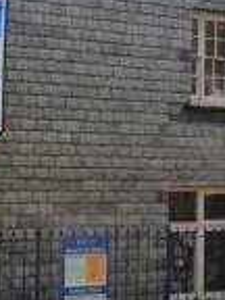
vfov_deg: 14.3
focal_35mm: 137
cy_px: 40
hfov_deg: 10.3
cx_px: 390
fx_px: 1187
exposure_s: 1/200
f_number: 5
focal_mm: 22
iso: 100
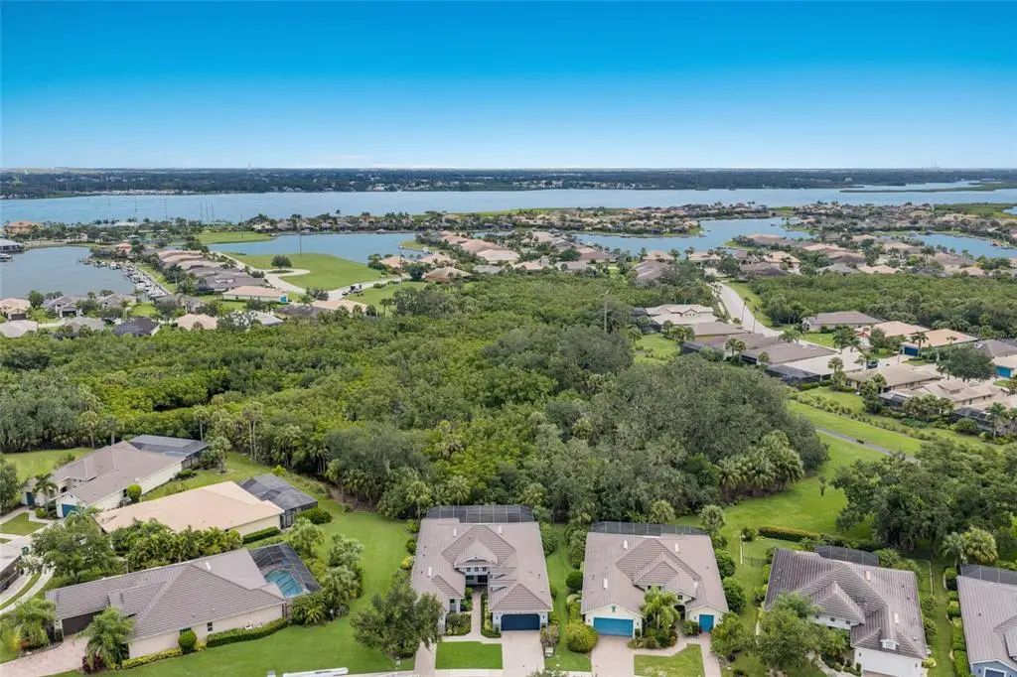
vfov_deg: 46.4
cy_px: 338
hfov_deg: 65.5
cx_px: 508
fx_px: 791
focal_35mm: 28
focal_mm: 14.45
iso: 100
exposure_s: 1/400
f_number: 2.8
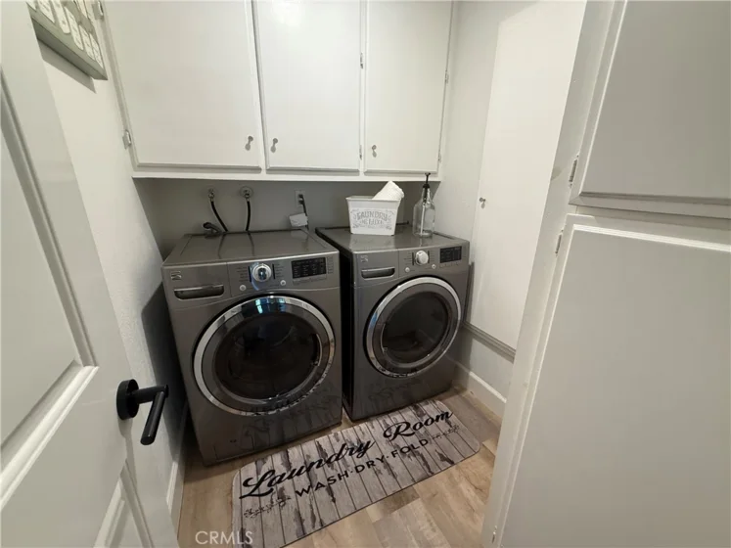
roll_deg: -0.3
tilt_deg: -17.4
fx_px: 296
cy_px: 274
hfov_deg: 102.1
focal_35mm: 14
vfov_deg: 85.7
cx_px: 366
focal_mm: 2.22
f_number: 2.2
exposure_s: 1/60
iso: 250
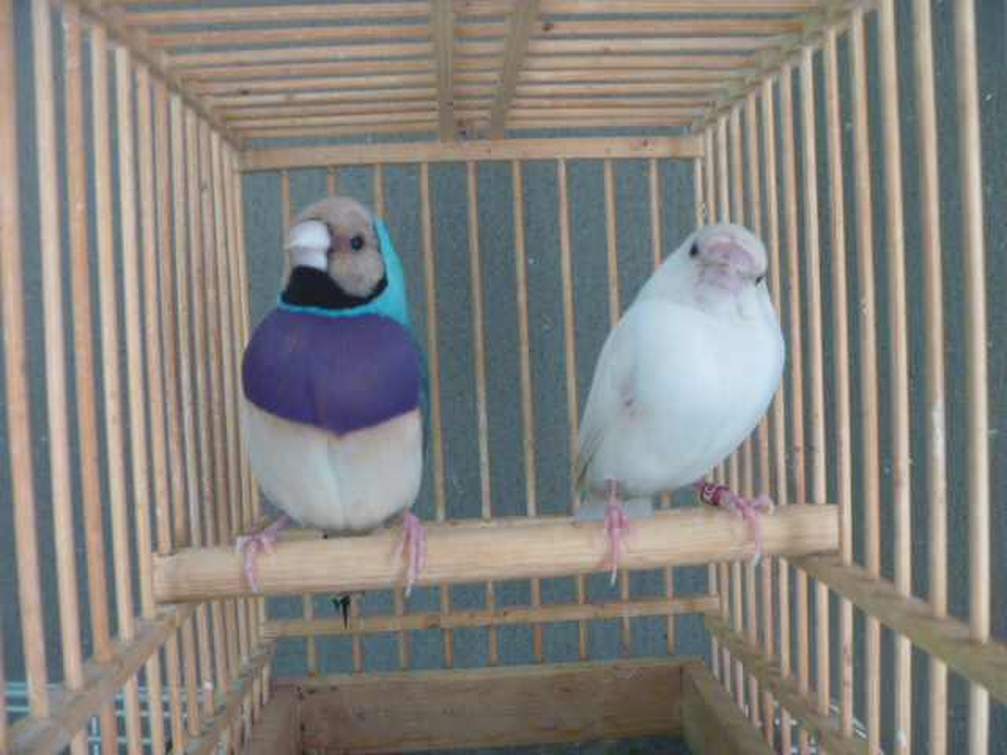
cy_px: 378
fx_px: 1018
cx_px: 504
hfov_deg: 52.6
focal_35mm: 35
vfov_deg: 40.7
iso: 250
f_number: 3.5
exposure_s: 1/30
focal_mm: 6.3
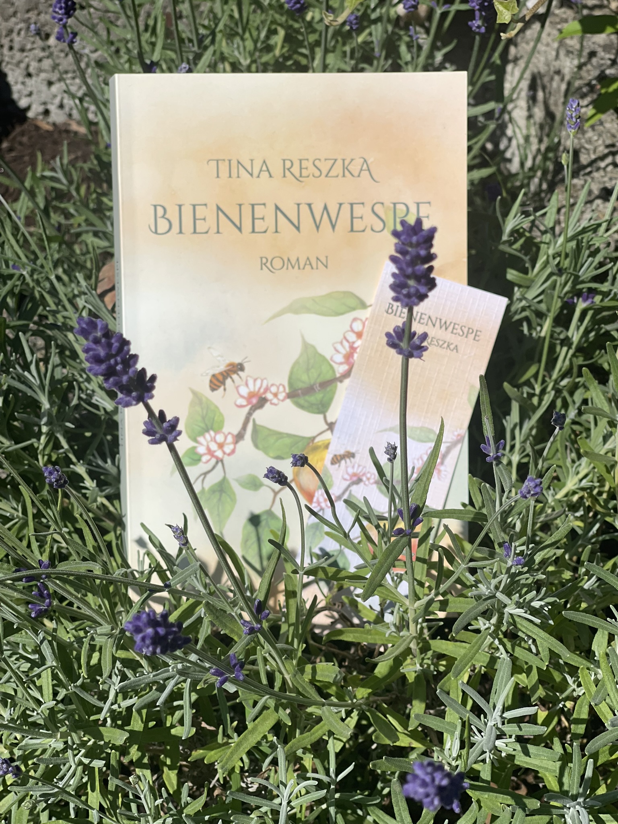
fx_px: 1523
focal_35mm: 64
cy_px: 412
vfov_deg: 30.3
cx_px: 309
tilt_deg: -52.6
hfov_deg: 22.9
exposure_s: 1/2597
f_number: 2.2
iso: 20
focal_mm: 7.5
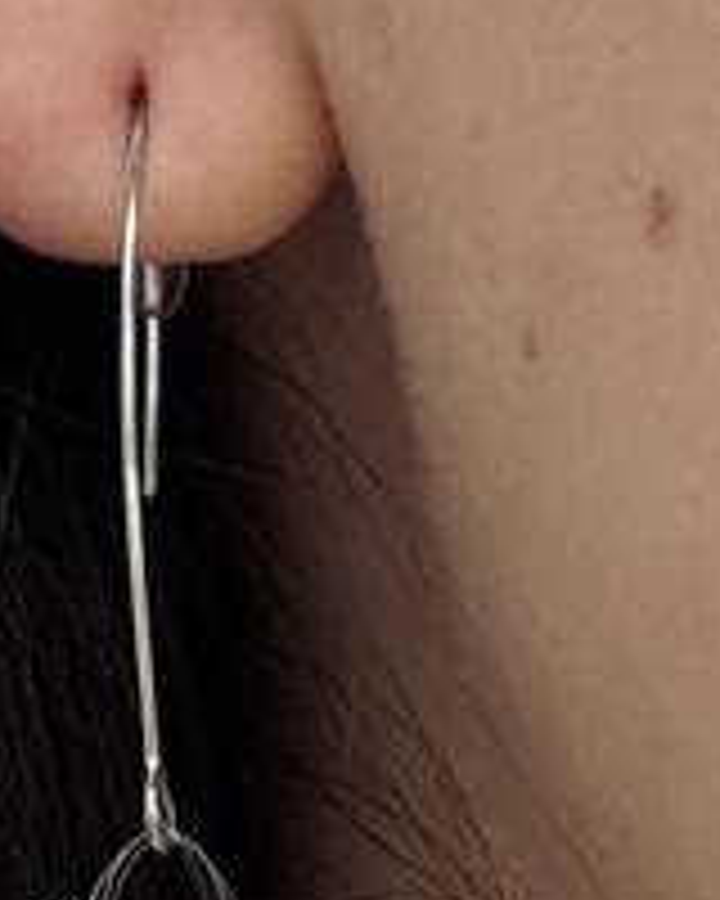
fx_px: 6393
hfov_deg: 6.4
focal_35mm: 240
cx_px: 99
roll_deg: -0.7
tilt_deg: +5.6
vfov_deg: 7.8
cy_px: 1719
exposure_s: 1/237
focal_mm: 6.76
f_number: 1.78
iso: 125
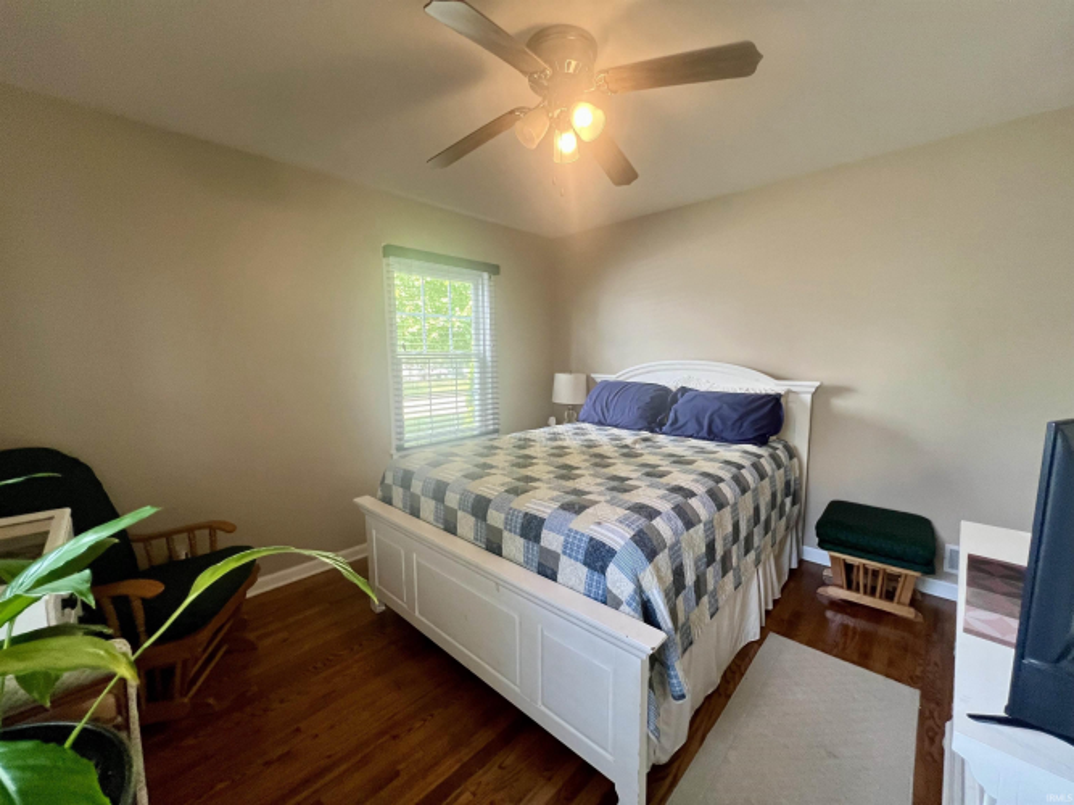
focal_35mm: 13
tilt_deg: -6.7
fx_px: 403
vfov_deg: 89.9
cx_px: 537
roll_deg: +1.2
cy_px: 402
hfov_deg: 106.2
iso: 250
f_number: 1.8
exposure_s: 1/120
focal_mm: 1.57
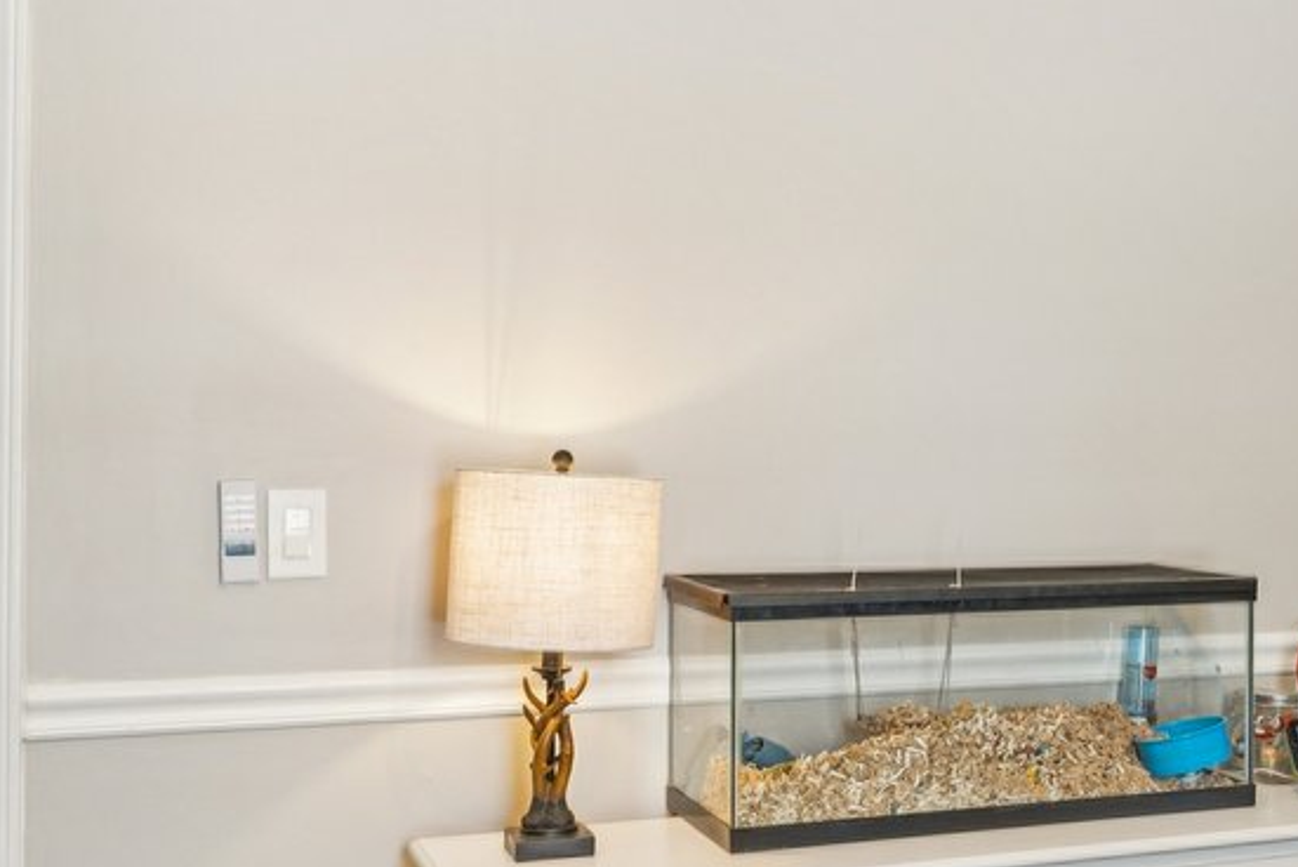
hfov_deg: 36.7
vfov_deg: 26.0
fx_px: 1876
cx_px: 1065
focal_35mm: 52
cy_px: 421
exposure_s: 1/20
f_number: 4.5
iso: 200
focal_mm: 14
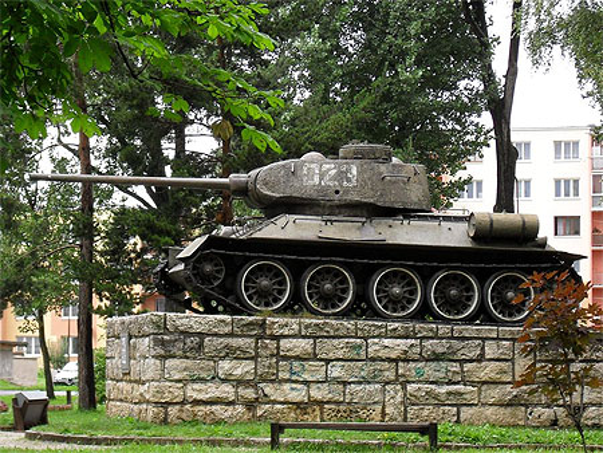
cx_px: 302
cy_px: 226
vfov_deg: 14.1
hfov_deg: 18.7
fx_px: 1830
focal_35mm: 105
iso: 100
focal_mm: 18.9
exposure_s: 1/60
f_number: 5.8
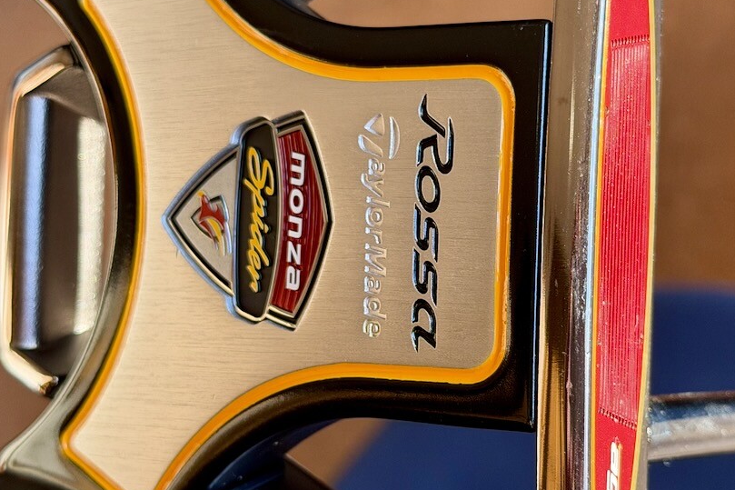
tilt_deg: -59.5
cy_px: 234
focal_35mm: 79
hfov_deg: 25.6
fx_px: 1612
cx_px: 429
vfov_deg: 17.3
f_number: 1.78
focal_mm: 6.76
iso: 100
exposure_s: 1/99
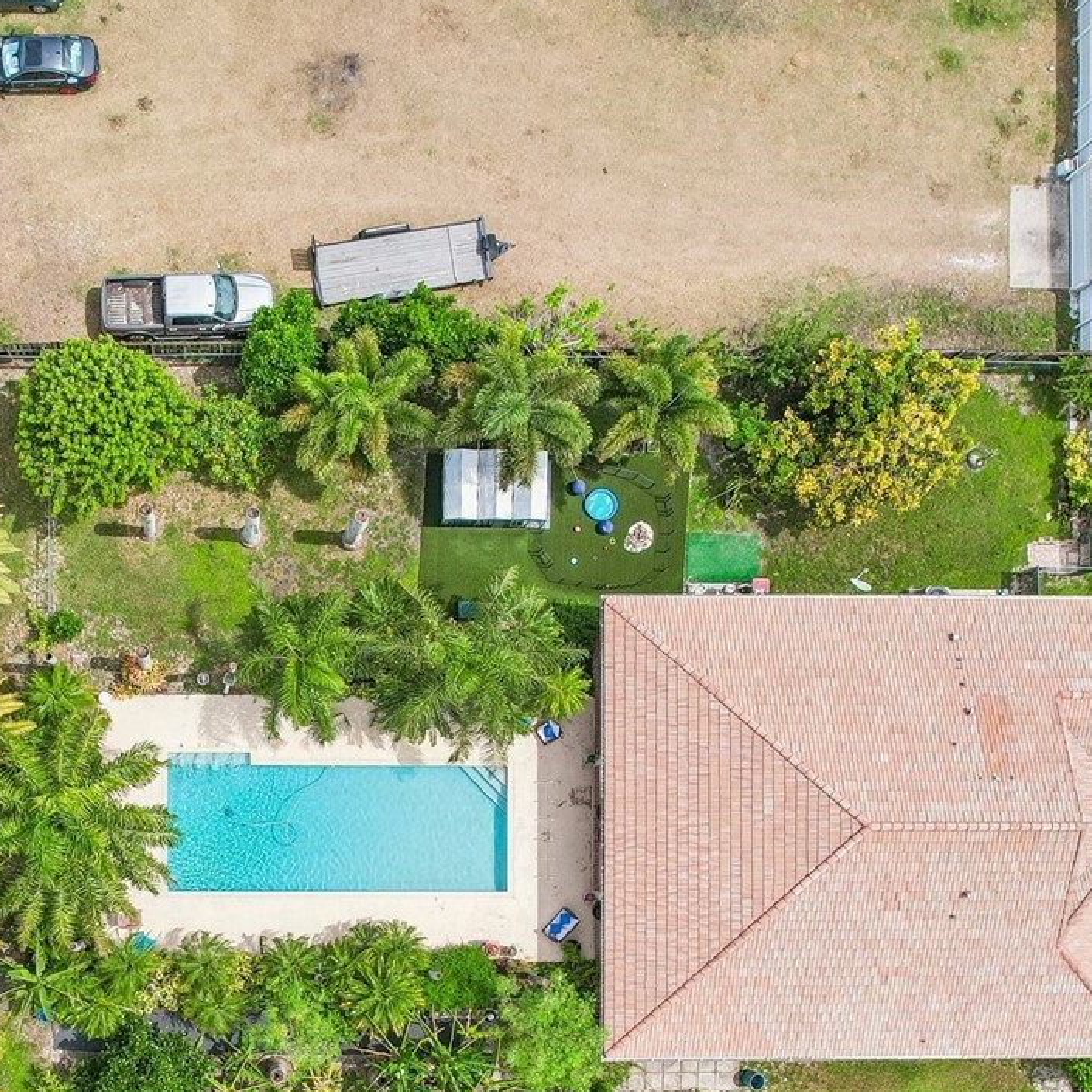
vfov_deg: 36.5
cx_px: 218
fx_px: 1606
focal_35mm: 45
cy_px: 842
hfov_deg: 36.3
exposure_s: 1/1600
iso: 120
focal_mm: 8.4
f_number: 2.8
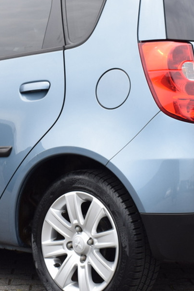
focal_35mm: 105
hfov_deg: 13.0
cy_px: 115
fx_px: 849
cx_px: 55
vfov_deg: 19.4
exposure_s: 1/200
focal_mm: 30
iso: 400
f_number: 7.1
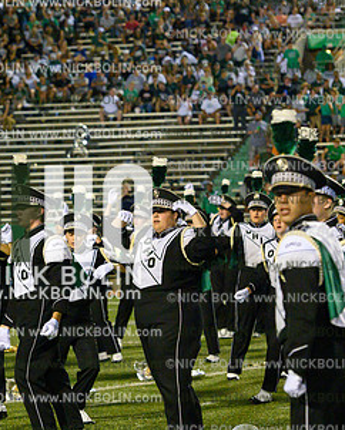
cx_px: 51
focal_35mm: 198
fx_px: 2525
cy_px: 233
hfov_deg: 7.8
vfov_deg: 9.7
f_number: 4
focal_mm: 110
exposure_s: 1/1600
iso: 10000
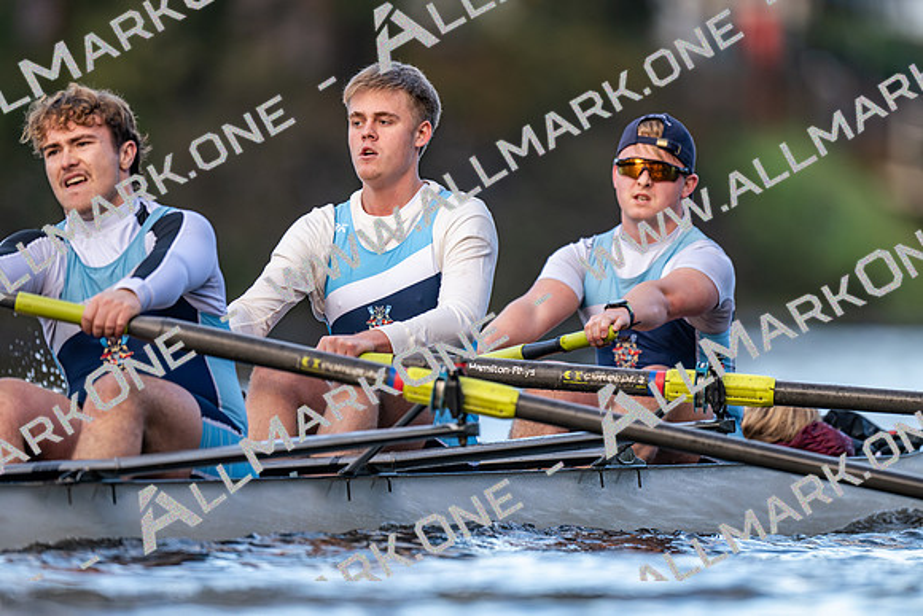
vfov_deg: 2.3
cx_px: 462
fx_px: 15386
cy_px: 308
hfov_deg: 3.4
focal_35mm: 600
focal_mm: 600
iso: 2000
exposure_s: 1/2500
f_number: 4
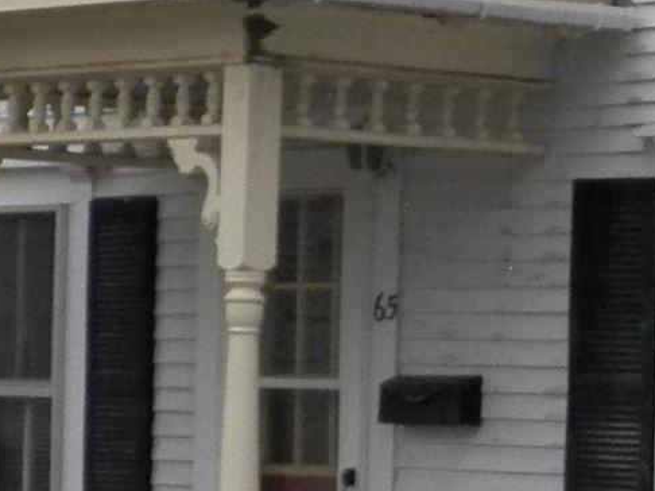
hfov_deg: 10.1
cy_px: 212
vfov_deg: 8.4
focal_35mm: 177
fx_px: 3348
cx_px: 1429
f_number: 4
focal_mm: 4.9
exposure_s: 1/500
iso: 125
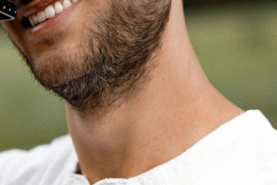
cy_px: 9
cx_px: 109
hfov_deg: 13.2
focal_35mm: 156
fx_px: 1200
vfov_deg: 8.8
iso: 100
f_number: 2
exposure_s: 1/60
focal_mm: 55
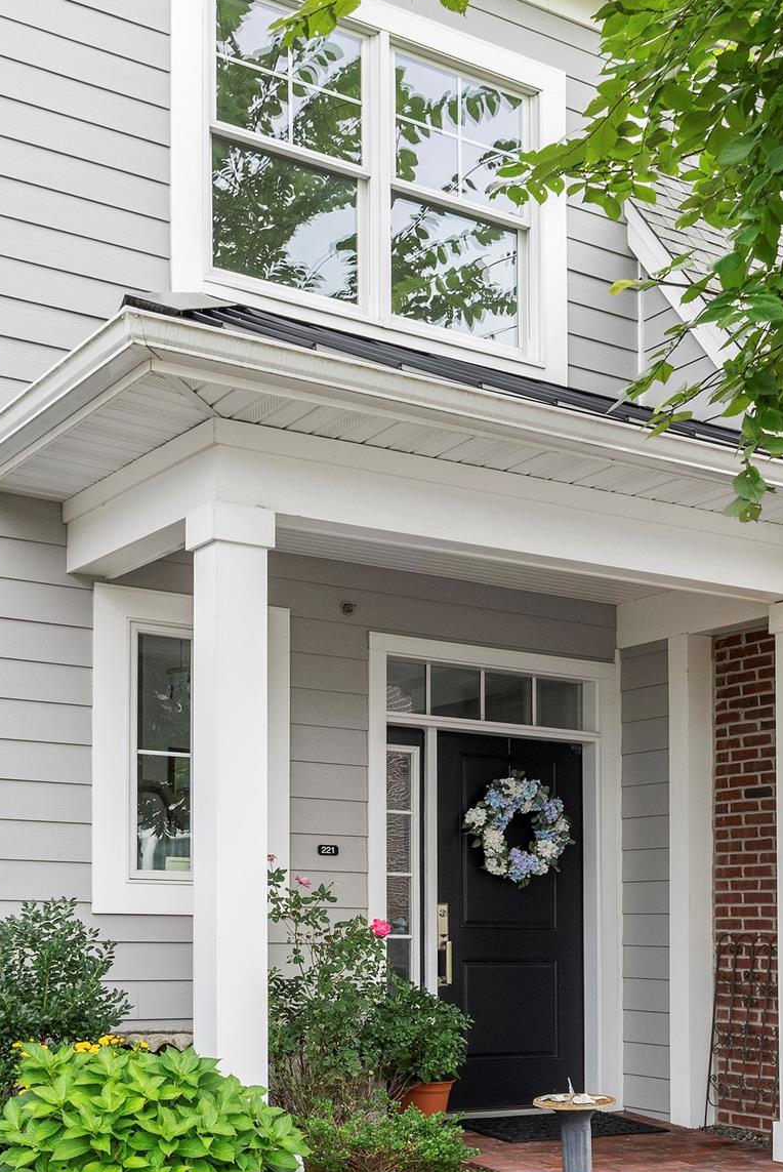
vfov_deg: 45.4
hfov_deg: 31.2
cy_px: 574
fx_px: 1400
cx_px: 444
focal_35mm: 43
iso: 800
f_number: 13
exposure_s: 1/80
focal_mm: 32
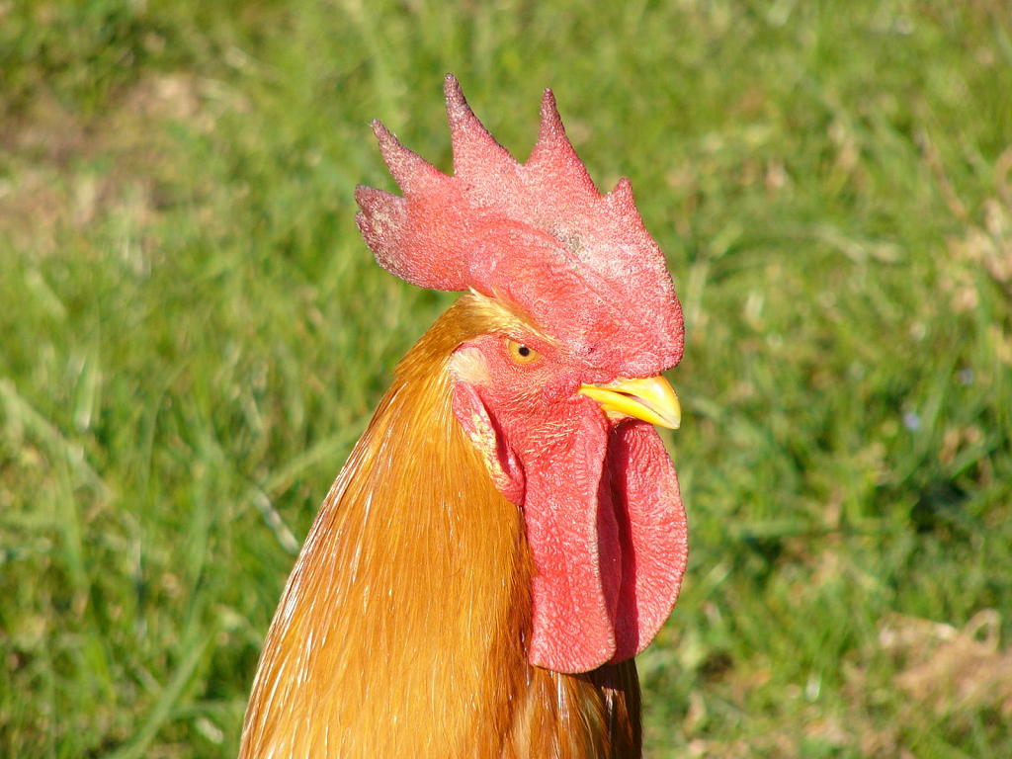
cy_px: 380
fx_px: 12630
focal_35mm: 432
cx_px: 506
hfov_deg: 4.6
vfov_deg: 3.4
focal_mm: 72
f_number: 4
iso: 50
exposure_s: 1/400
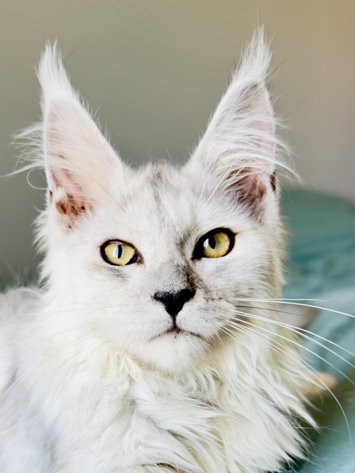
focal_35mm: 46
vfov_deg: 40.4
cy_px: 336
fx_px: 629
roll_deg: +5.5
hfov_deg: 31.2
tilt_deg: -6.7
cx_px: 111
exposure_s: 1/100
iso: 100
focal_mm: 6.76
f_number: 1.78
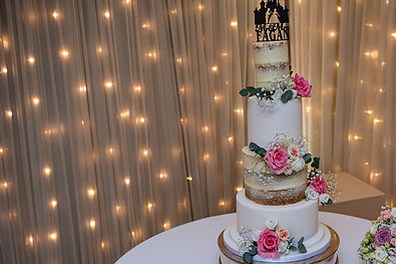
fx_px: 517
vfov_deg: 28.5
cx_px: 279
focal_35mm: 47
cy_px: 169
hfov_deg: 41.1
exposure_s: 1/160
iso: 640
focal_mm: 32
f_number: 3.5
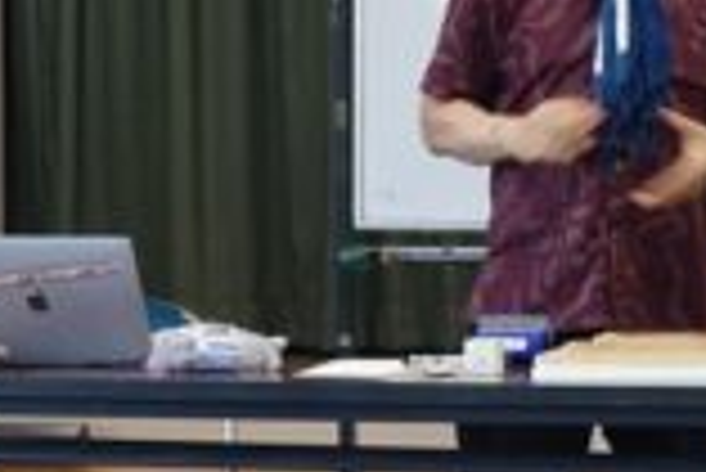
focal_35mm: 172
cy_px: 160
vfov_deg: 8.0
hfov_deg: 11.9
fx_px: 3376
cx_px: 337
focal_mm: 15.52
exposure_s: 1/50
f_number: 2.8
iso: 320
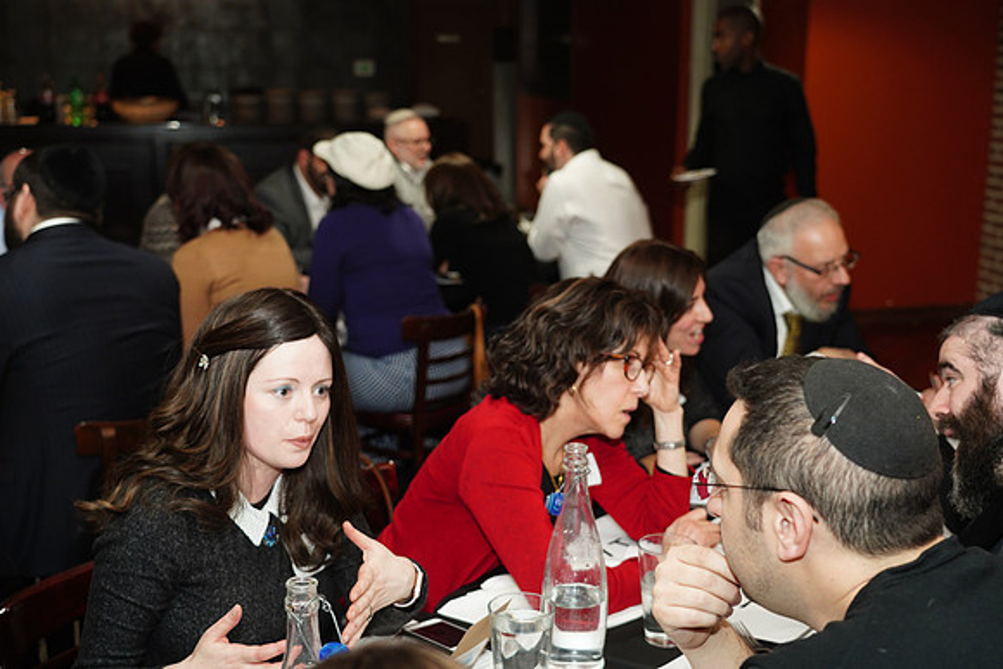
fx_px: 1282
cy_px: 334
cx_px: 502
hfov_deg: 42.7
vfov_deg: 29.3
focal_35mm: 46
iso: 1000
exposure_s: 1/100
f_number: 4
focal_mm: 46
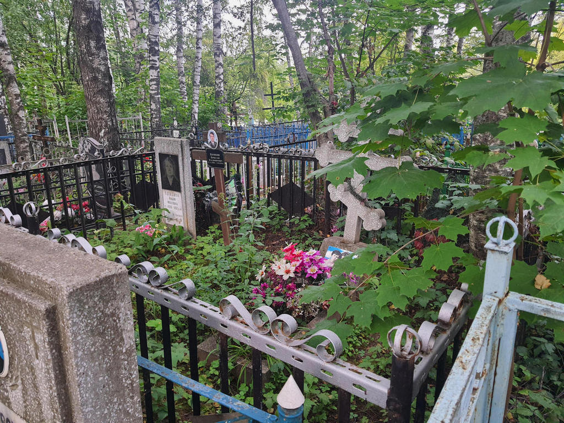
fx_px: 424
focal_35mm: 26
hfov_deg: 67.3
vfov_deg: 53.1
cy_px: 212
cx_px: 282
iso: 100
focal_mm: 4.32
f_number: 1.7
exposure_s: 1/100
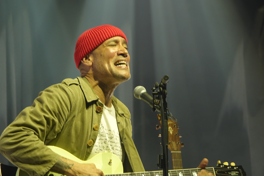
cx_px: 132
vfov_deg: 5.0
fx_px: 2031
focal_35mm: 277
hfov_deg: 7.4
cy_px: 88
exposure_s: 1/20
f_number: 4
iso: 800
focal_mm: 101.58
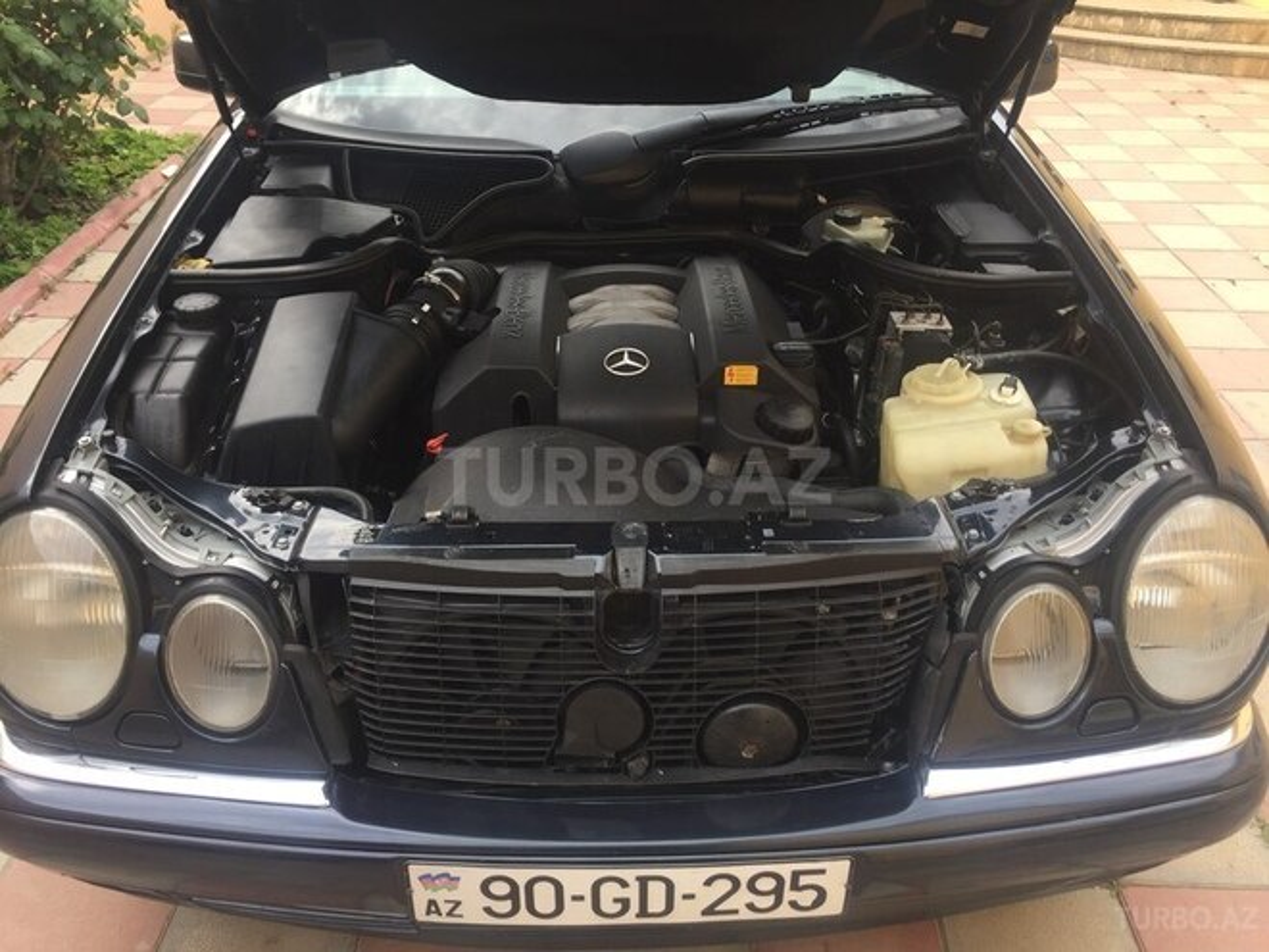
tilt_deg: -30.4
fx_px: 1063
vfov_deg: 48.2
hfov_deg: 61.7
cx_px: 634
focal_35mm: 29
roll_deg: -1.2
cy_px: 476
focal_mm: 4.15
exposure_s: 1/311
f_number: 2.2
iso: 32
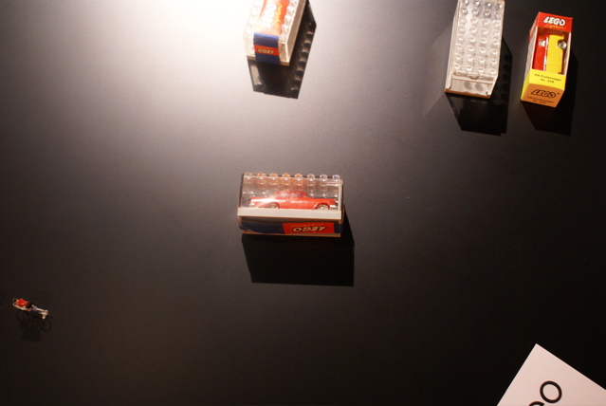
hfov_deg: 46.3
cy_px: 203
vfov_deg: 32.0
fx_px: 708
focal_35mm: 42
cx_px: 303
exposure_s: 1/50
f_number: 5
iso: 320
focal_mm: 28
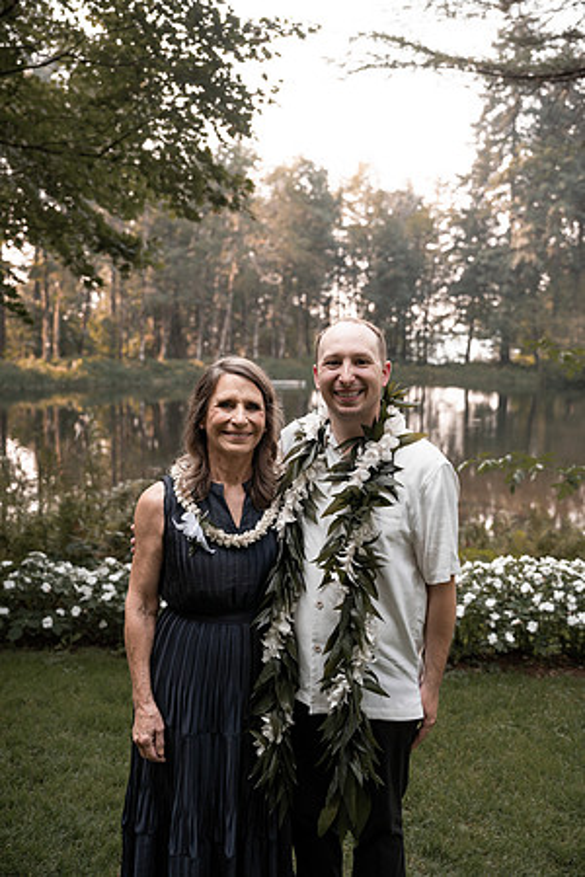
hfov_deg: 40.0
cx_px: 292
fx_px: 804
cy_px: 438
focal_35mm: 33
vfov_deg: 57.2
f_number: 3.2
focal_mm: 33
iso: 200
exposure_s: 1/320
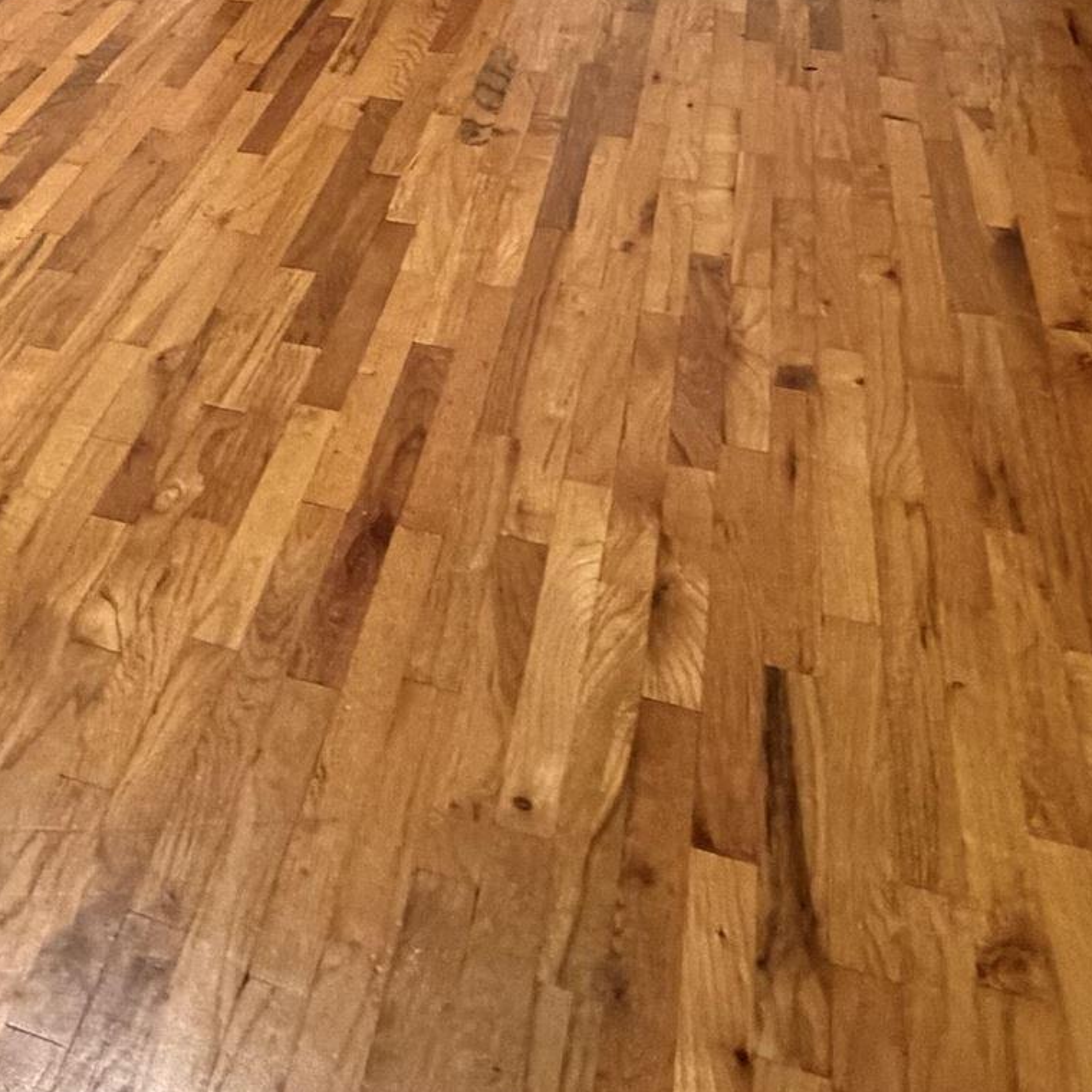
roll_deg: +5.1
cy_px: -318
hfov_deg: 31.8
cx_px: 40
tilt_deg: -9.6
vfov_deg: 28.2
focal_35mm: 50
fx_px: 1785
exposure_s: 1/60
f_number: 2.2
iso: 800
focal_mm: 2.22
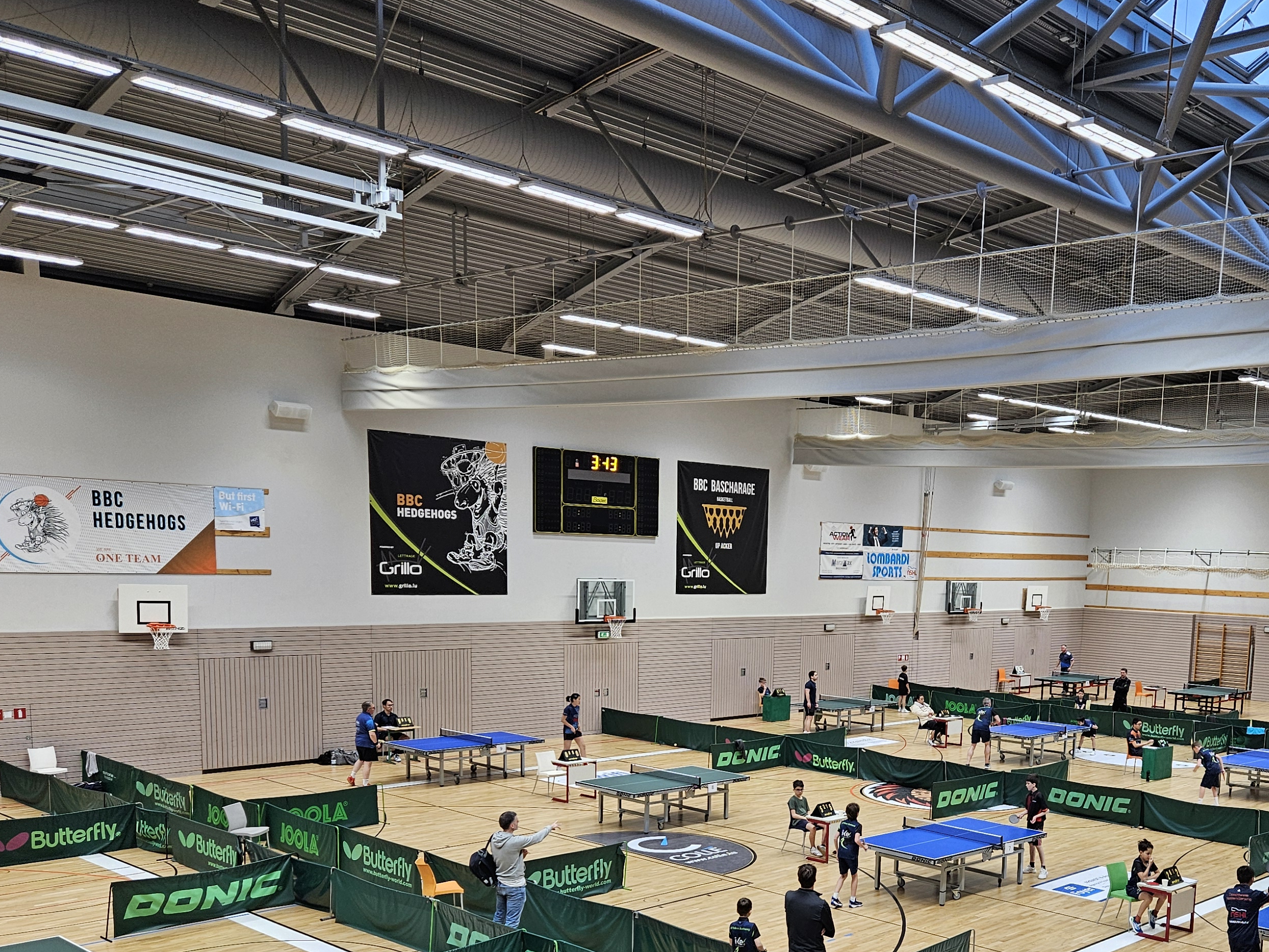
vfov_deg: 37.3
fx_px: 1357
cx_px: 828
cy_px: 756
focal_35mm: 37
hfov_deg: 49.4
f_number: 1.8
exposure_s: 1/180
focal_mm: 5.4
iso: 80
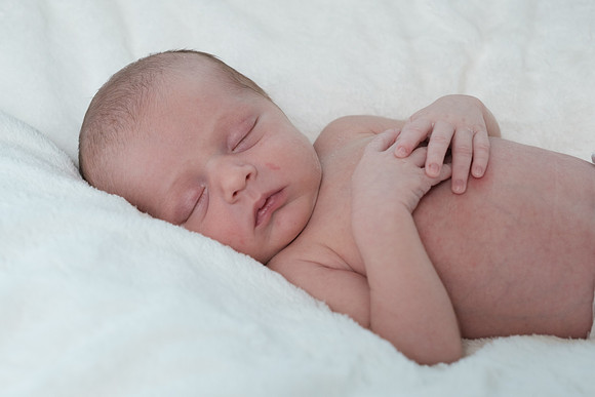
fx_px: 980
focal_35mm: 59
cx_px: 260
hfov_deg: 33.7
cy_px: 206
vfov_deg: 22.9
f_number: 4
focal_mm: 34.2
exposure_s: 1/220
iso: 800
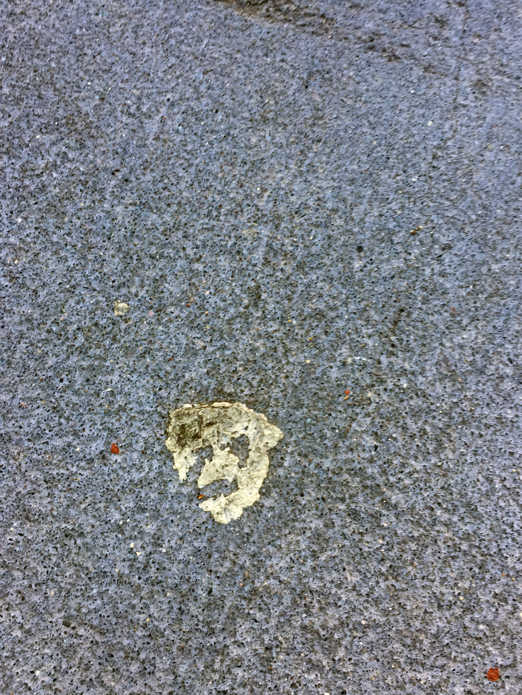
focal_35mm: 31
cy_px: 332
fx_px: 623
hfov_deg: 45.4
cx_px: 256
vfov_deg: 58.3
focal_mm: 4.15
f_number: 2.2
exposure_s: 1/120
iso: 50
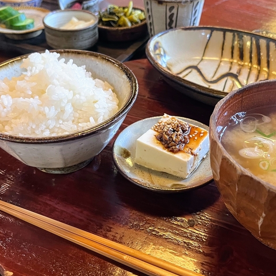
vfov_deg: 38.3
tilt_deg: -40.3
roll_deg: -0.9
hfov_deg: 38.2
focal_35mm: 44
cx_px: 168
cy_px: 142
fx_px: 397
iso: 320
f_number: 1.6
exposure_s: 1/60
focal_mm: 5.1
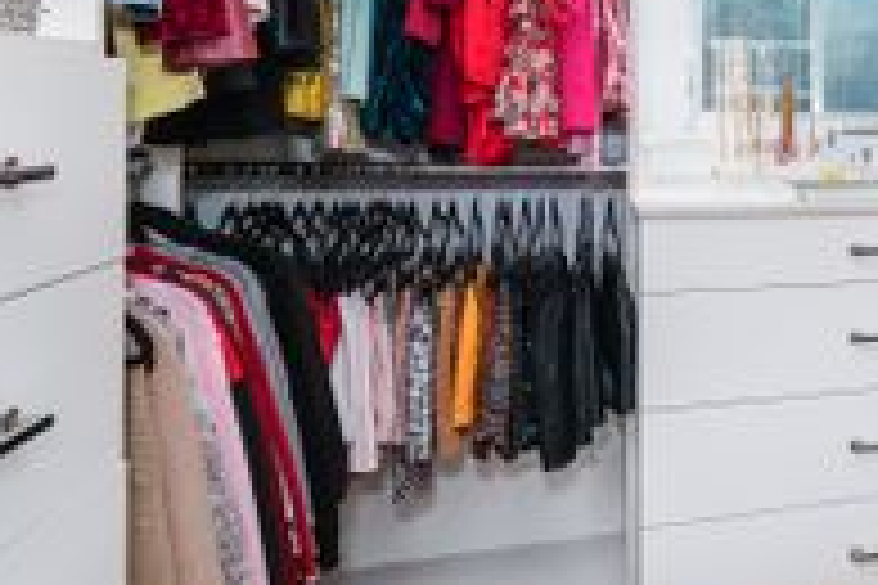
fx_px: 1024
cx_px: 1036
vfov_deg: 31.1
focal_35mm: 42
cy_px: 124
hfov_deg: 36.6
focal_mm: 16
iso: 400
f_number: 8
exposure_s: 1/100
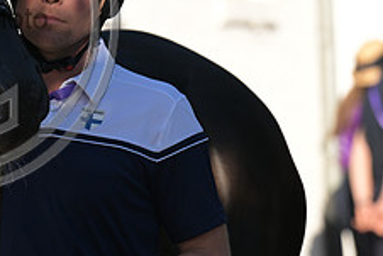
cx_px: -75
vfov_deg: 2.7
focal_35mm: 513
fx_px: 5461
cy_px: -4
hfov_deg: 4.0
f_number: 5.6
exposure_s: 1/1600
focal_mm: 200
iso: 560
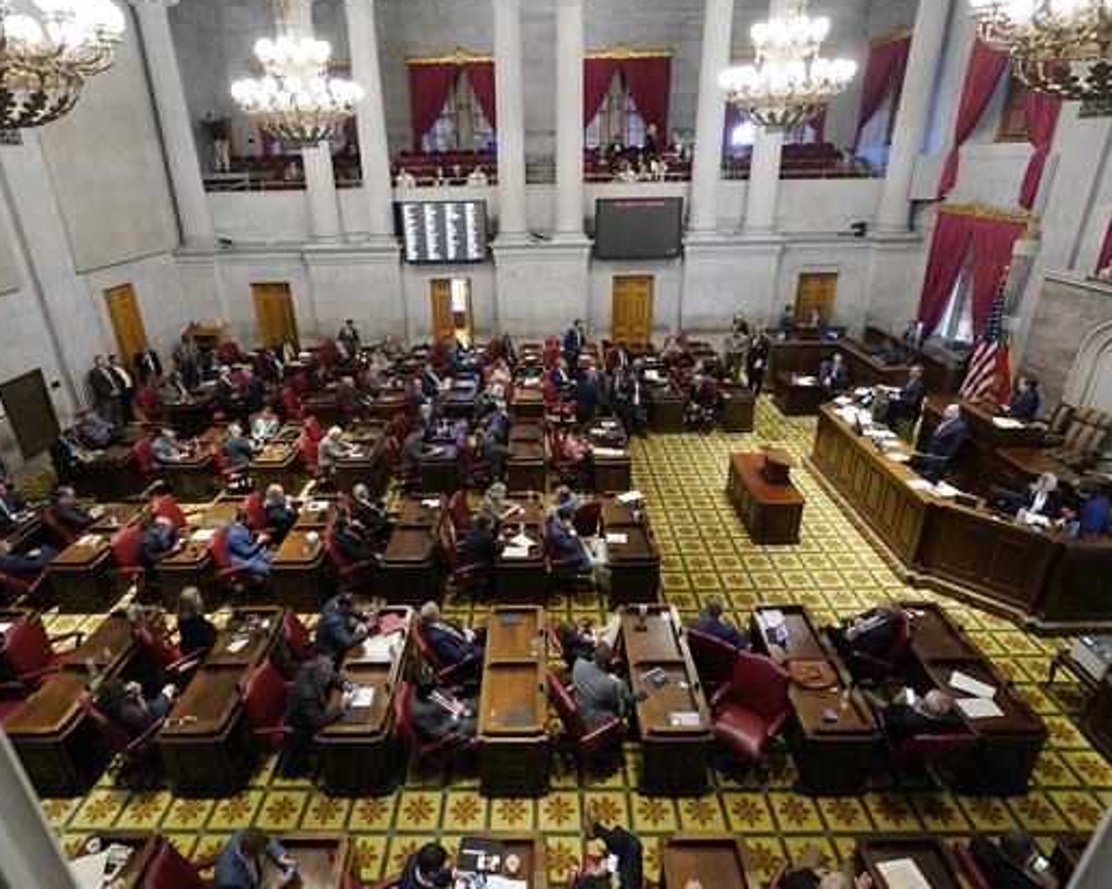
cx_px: 537
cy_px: 423
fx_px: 625
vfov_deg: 70.8
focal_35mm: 19
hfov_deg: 83.3
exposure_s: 1/200
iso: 5000
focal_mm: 16
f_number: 2.8
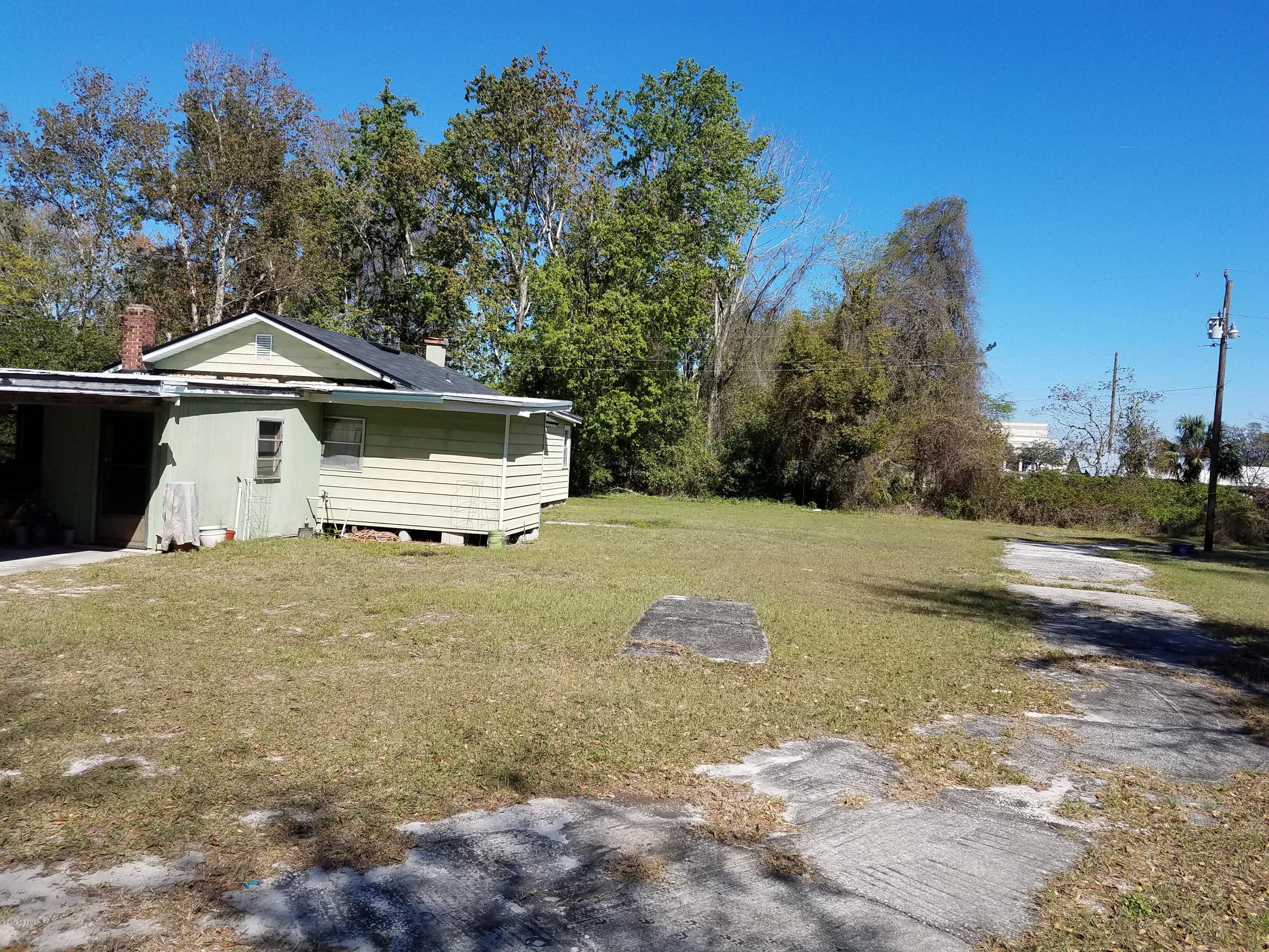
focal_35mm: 26
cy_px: 476
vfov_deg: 53.1
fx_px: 953
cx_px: 634
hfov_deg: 67.3
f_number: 1.7
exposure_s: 1/2064
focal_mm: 4.2
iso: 40
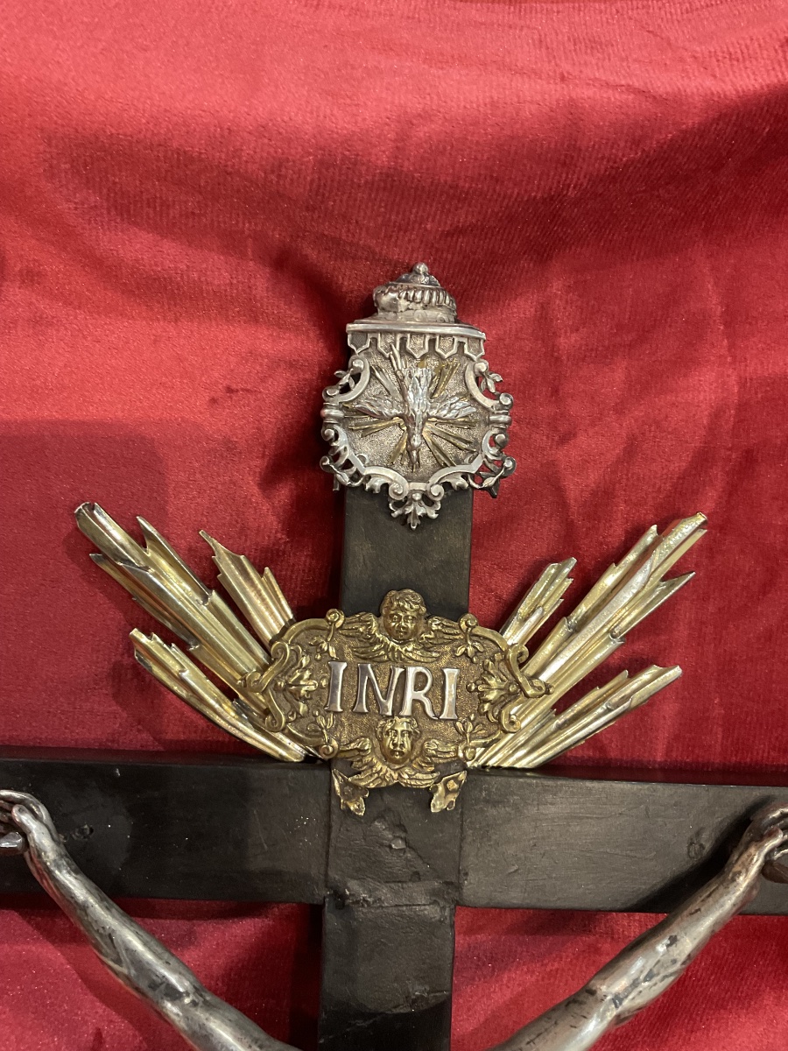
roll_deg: -2.2
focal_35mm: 29
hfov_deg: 48.2
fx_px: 880
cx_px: 394
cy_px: 526
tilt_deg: -14.2
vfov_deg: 61.7
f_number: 1.8
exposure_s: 1/40
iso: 200
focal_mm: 3
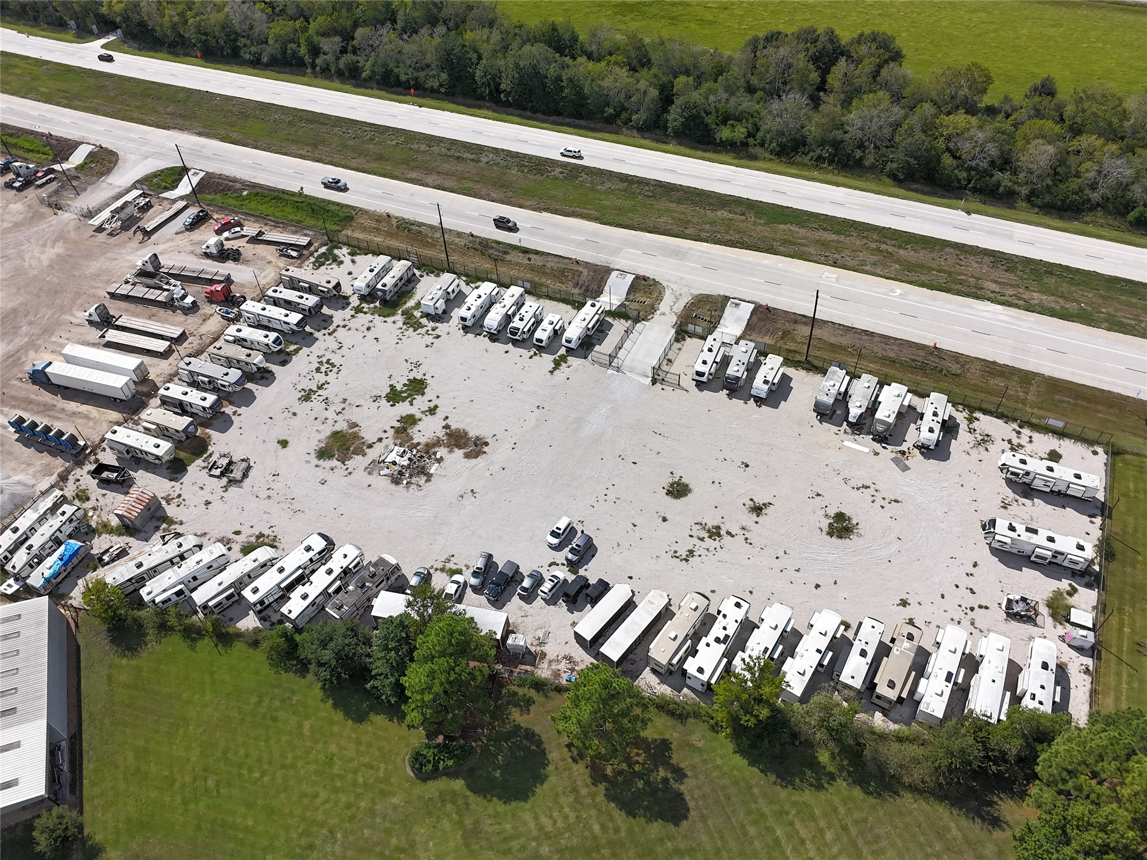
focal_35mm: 24
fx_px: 795
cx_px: 574
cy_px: 430
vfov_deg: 56.8
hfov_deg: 71.6
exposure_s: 1/1000
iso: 110
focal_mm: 4.55
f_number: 2.8
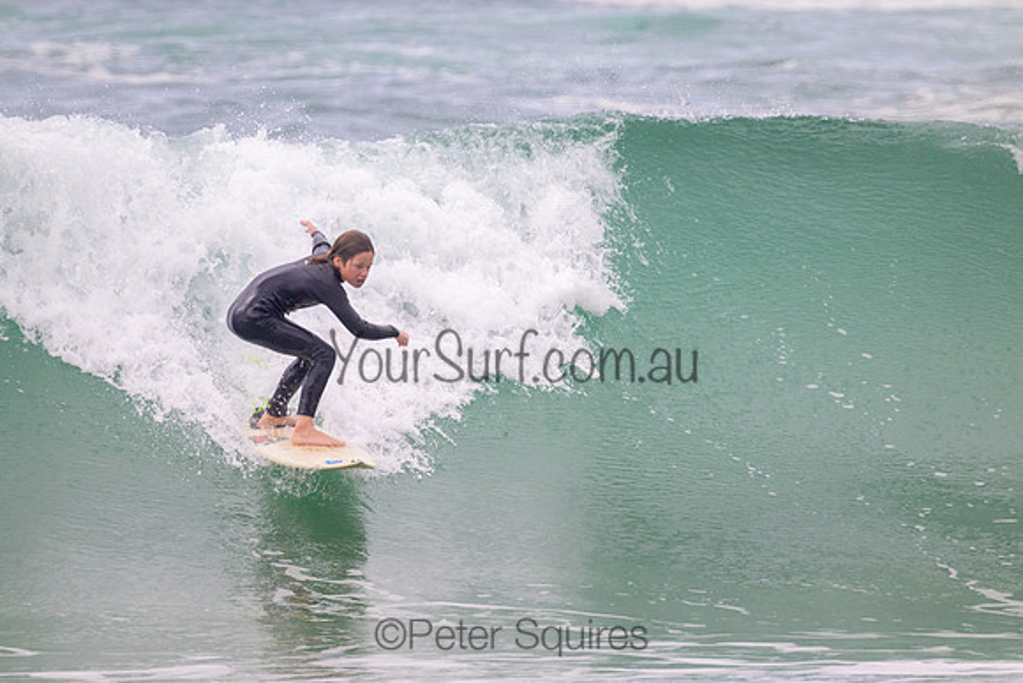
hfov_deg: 2.4
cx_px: 482
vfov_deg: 1.6
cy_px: 322
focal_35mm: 853
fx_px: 24247
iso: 1100
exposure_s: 1/1250
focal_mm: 800
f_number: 11
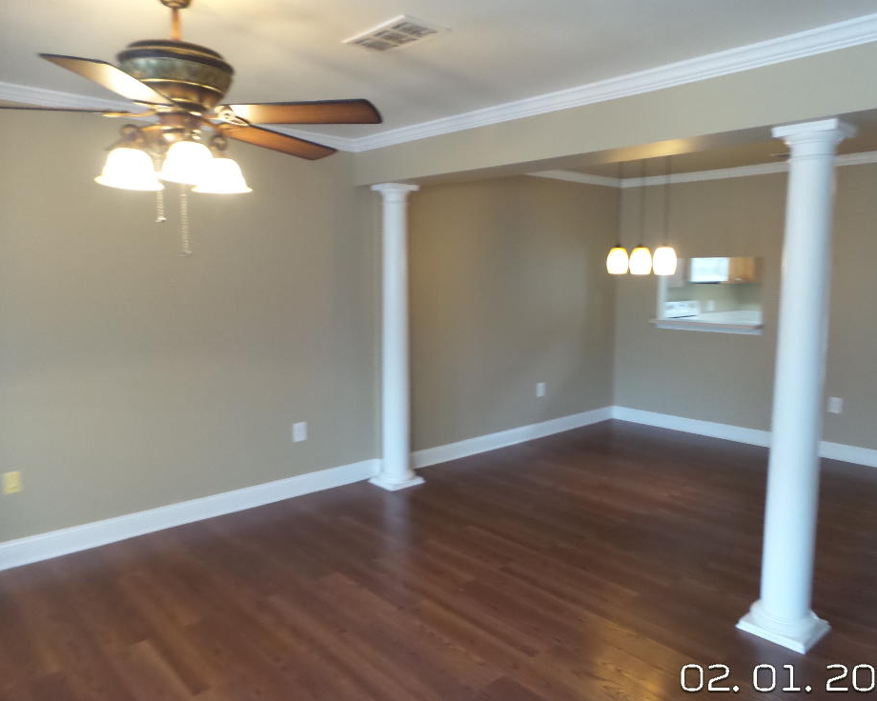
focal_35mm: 25
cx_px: 475
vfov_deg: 56.8
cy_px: 350
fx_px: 649
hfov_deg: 68.0
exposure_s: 1/30
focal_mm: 4.1
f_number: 2.8
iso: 640
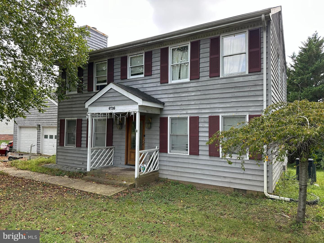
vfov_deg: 56.8
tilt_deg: +1.6
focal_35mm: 24
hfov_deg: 71.6
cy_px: 122
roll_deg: -0.9
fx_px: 225
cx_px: 162
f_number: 1.78
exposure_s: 1/574
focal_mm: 6.86
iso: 80
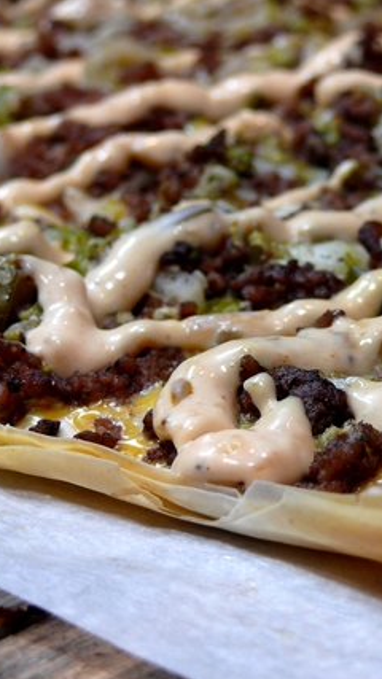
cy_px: 340
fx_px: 2378
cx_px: 410
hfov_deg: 9.1
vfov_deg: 16.3
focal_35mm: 132
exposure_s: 1/80
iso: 200
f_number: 3.2
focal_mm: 19
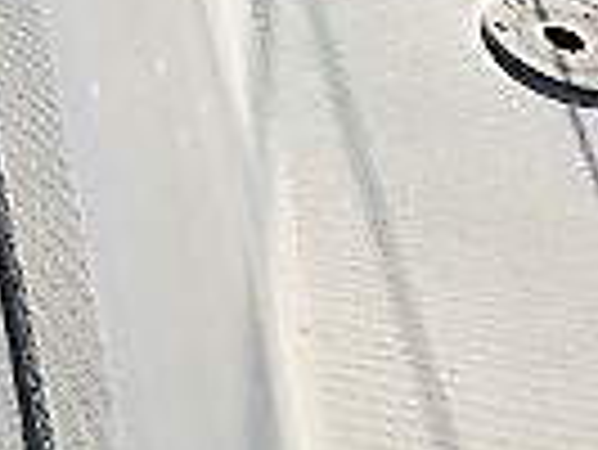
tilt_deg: -20.2
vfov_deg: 5.9
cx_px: -1124
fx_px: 3856
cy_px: -1220
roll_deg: -0.4
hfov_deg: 7.8
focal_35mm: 223
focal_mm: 4.15
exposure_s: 1/2404
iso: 25
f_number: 2.2
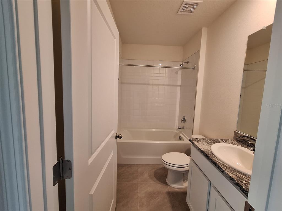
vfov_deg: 89.9
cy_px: 106
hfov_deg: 106.2
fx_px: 106
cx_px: 141
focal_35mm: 13
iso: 125
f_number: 2.2
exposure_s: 1/40
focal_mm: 1.74
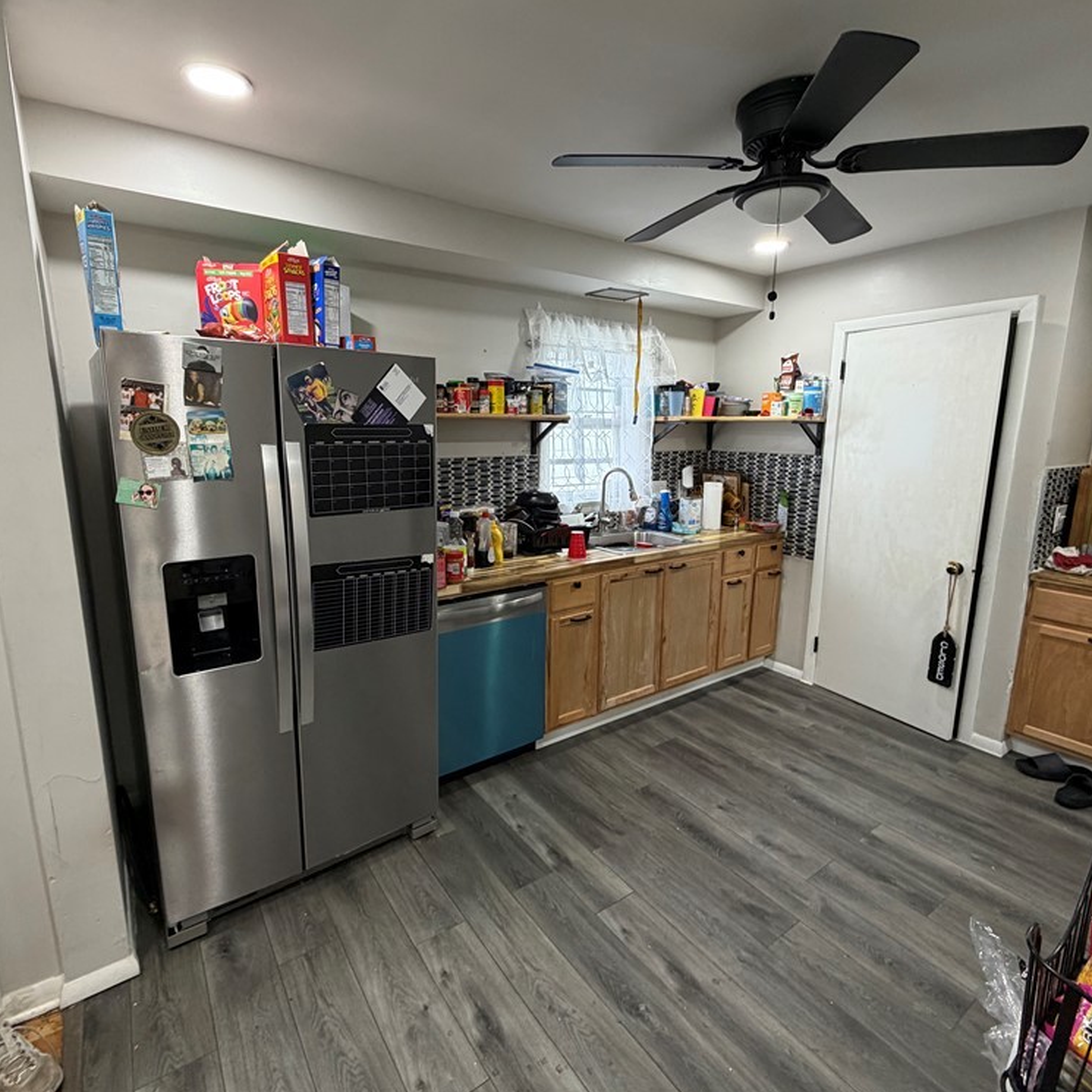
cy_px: 536
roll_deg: +0.9
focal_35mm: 17
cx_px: 534
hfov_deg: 84.0
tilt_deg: -8.8
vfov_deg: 84.0
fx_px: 607
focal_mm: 2.22
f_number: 2.2
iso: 250
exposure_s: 1/60
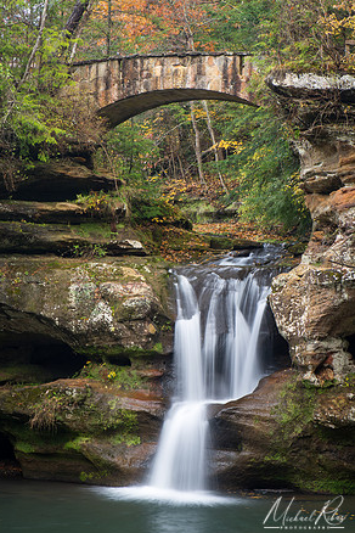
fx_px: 1597
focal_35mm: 108
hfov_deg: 12.7
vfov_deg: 18.9
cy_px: 266
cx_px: 175
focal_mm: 105
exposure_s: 1.5
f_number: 13
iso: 64
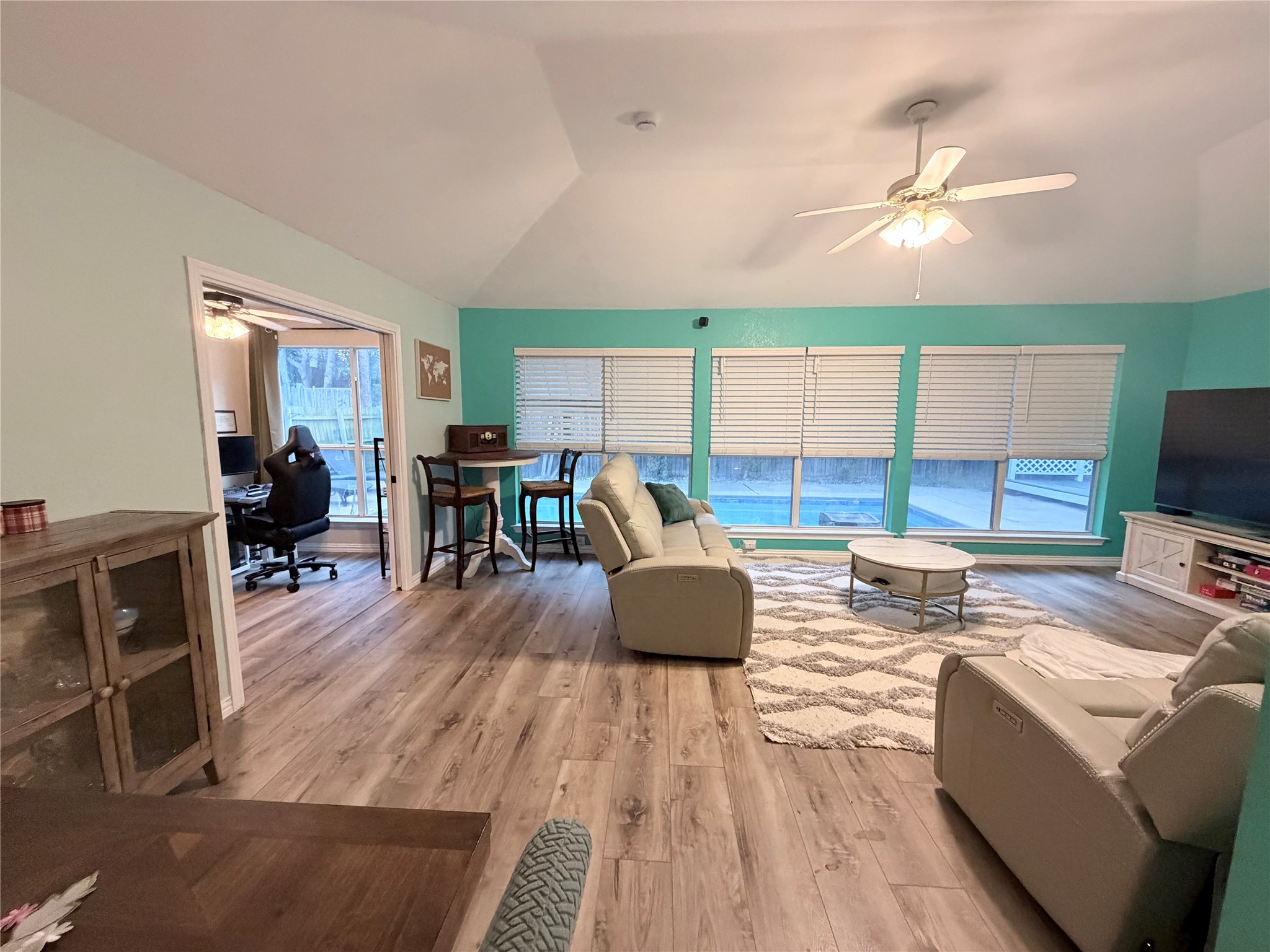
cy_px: 476
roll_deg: -0.4
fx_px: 514
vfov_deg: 85.7
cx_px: 635
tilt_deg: -8.2
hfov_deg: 102.1
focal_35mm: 14
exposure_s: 1/60
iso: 500
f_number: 2.2
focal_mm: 2.22
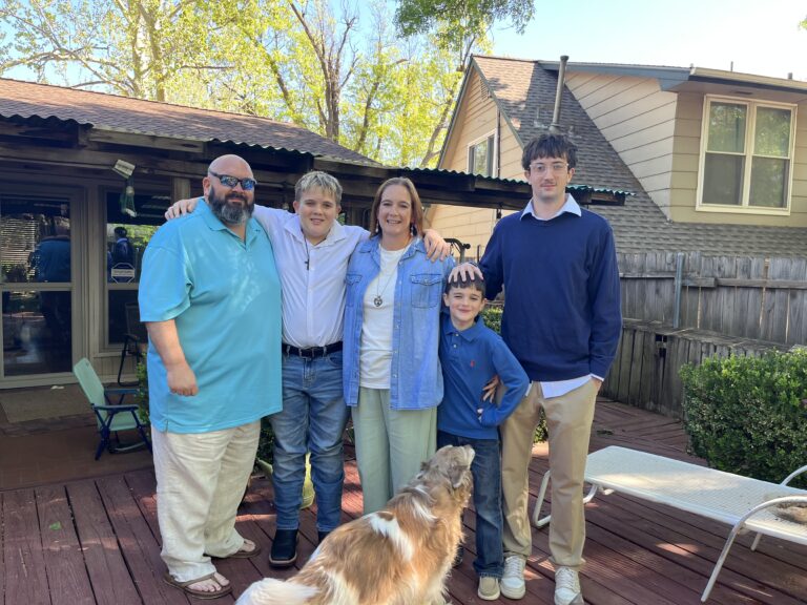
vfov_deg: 53.1
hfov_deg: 67.3
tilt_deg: -4.0
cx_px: 404
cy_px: 302
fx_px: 606
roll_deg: -2.1
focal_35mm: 26
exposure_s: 1/206
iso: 40
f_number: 1.6
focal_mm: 5.1
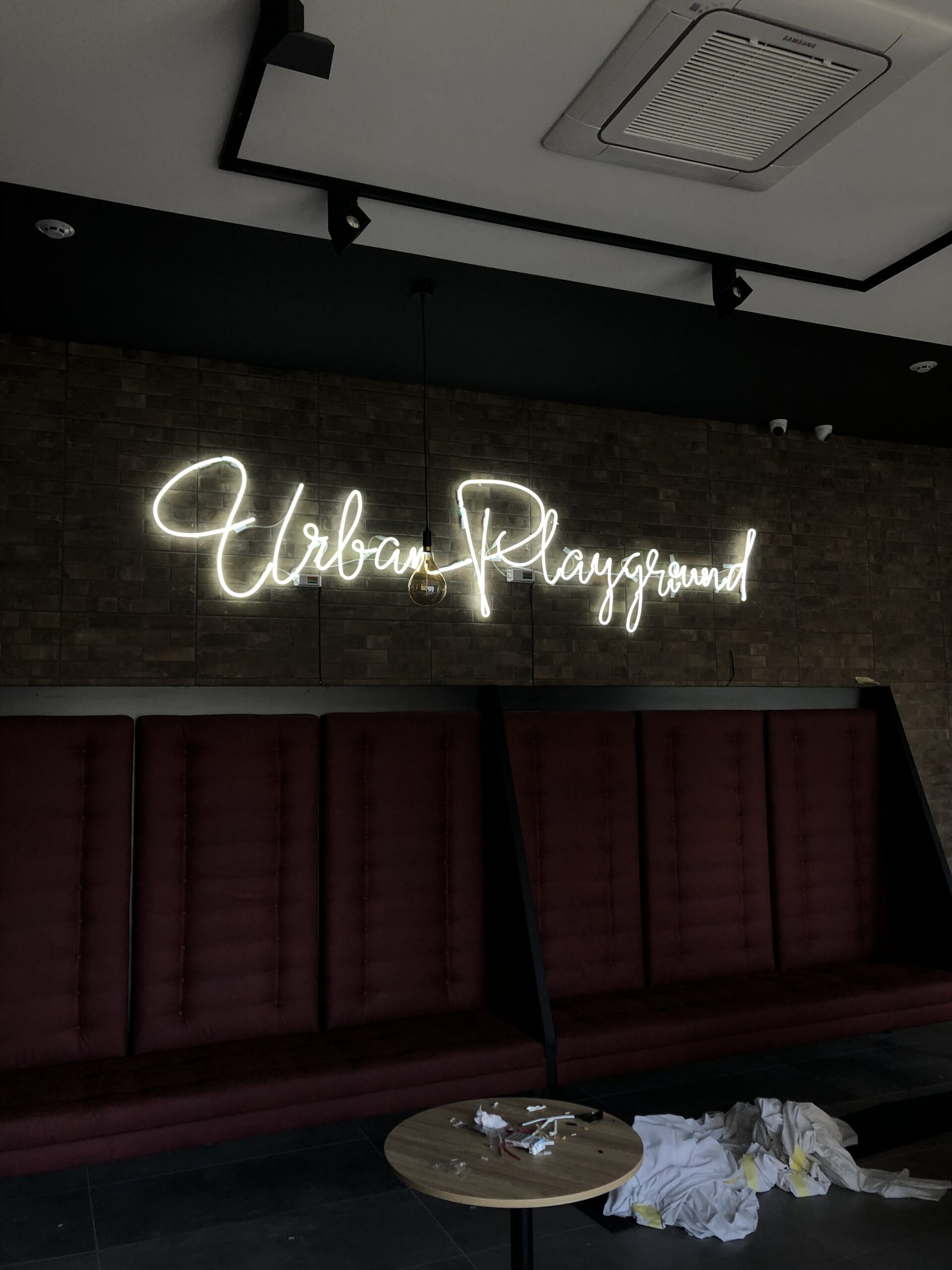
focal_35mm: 28
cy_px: 635
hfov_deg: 49.7
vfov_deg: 63.4
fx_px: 1027
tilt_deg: +7.2
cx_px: 476
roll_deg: +1.2
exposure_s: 1/33
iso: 20
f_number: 1.8
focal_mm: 3.99
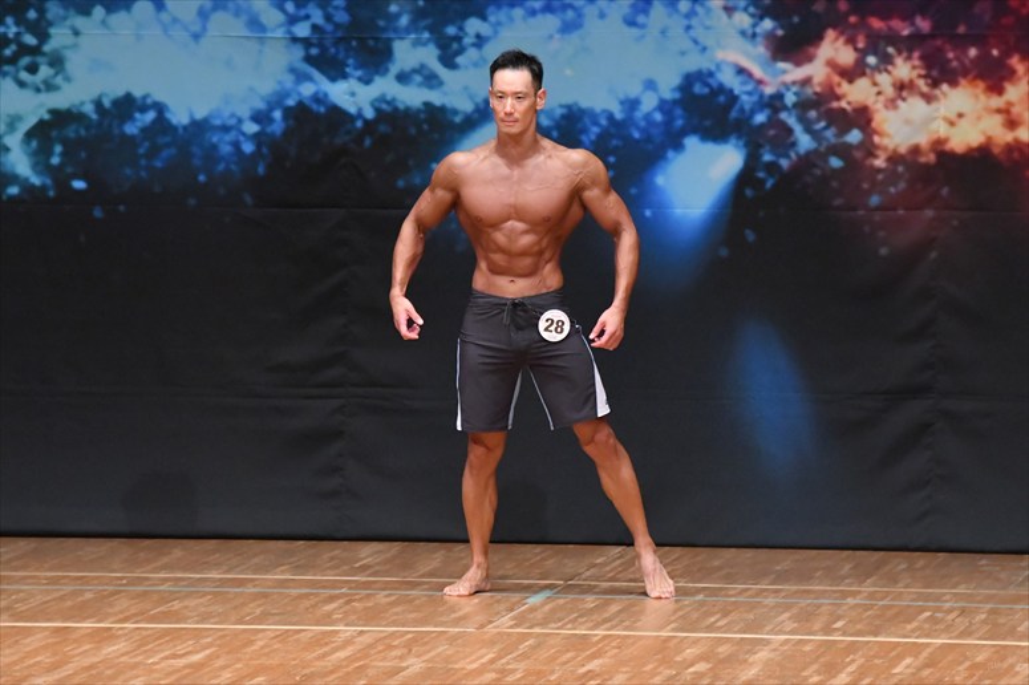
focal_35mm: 285
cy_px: 342
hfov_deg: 7.2
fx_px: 8142
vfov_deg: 4.8
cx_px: 514
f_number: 5.6
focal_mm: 190
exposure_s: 1/400
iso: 8000
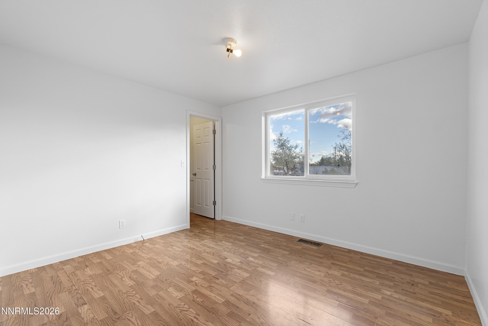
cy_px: 163
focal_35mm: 15
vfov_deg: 77.3
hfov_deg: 100.4
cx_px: 244
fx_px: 203
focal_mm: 10
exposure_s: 1/4
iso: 100
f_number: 6.3
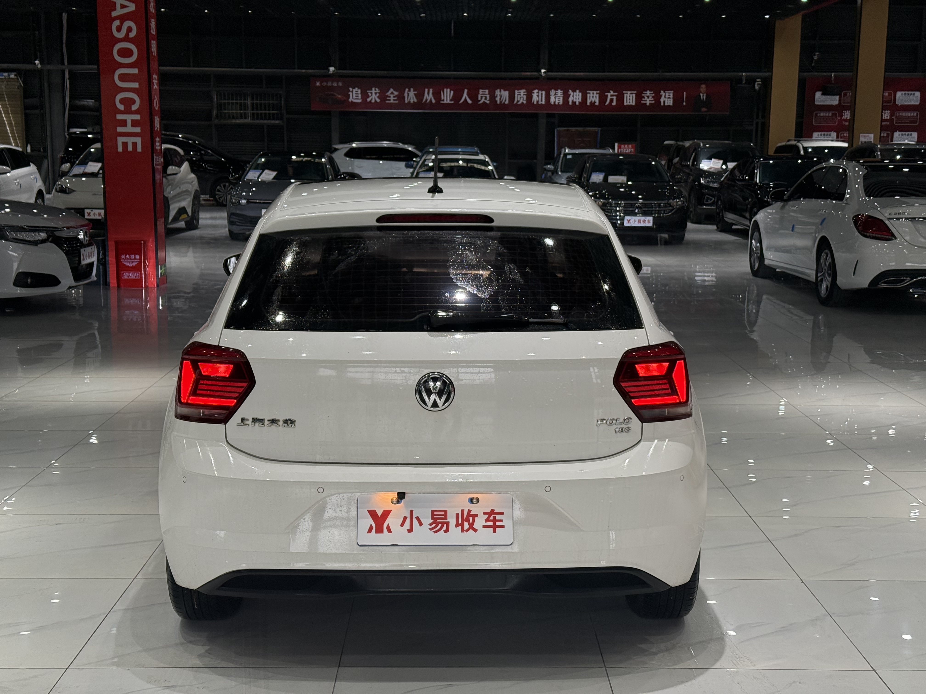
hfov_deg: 39.7
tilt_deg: -8.8
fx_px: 1284
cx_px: 463
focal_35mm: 48
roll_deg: -0.5
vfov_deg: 30.3
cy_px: 347
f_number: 1.78
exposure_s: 1/100
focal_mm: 6.76
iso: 125
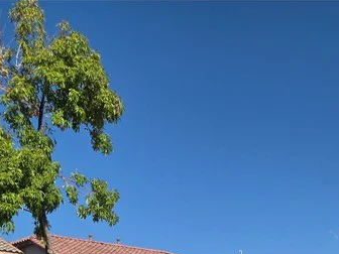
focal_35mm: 70
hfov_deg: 27.7
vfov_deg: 18.5
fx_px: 686
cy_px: 386
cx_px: 144
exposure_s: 1/2859
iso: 25
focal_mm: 5.4
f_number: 1.8
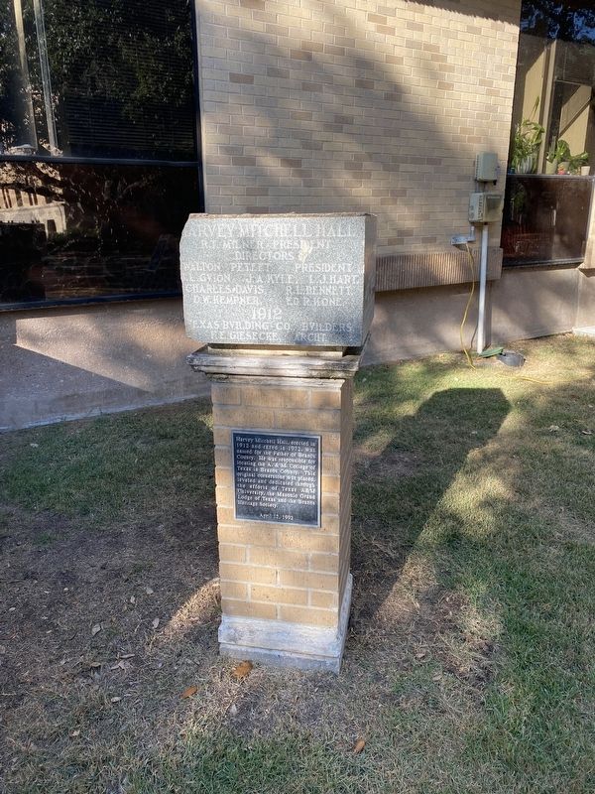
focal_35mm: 26
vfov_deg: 67.3
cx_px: 298
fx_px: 596
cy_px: 397
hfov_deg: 53.1
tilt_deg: -14.9
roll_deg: +0.7
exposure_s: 1/560
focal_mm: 4.25
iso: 32
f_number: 1.8
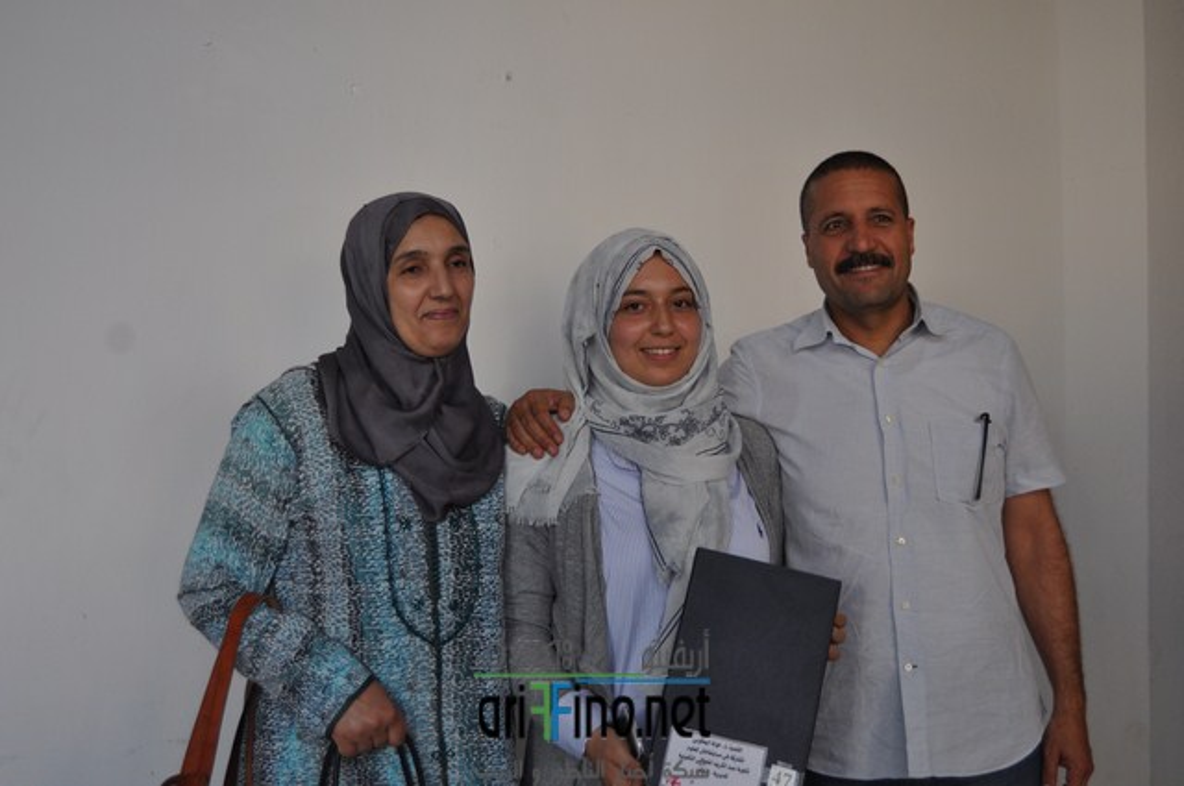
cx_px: 592
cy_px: 393
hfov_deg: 41.2
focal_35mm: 48
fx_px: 1577
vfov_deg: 28.0
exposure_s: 1/60
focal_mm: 32
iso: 720
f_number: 4.5
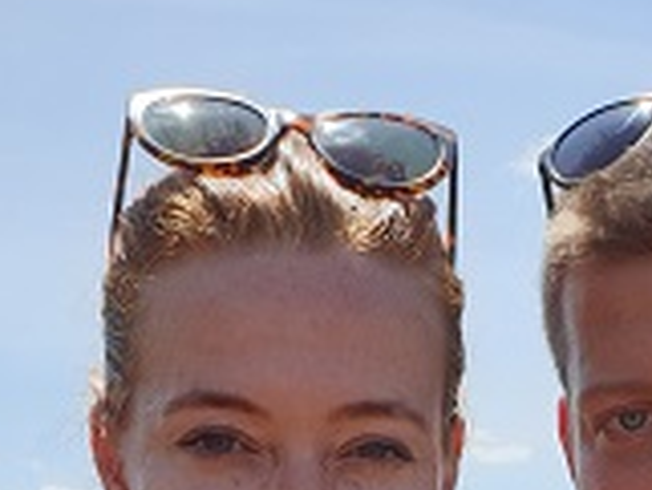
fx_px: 2130
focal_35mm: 113
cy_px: 933
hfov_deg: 17.2
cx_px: 535
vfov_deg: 11.9
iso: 50
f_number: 2.4
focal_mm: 4.3
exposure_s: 1/767
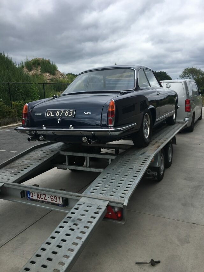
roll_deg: +2.8
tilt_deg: -12.7
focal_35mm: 29
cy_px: 136
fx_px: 228
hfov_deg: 48.2
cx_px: 102
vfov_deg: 61.7
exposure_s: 1/1241
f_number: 2.2
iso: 25
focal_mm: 4.15
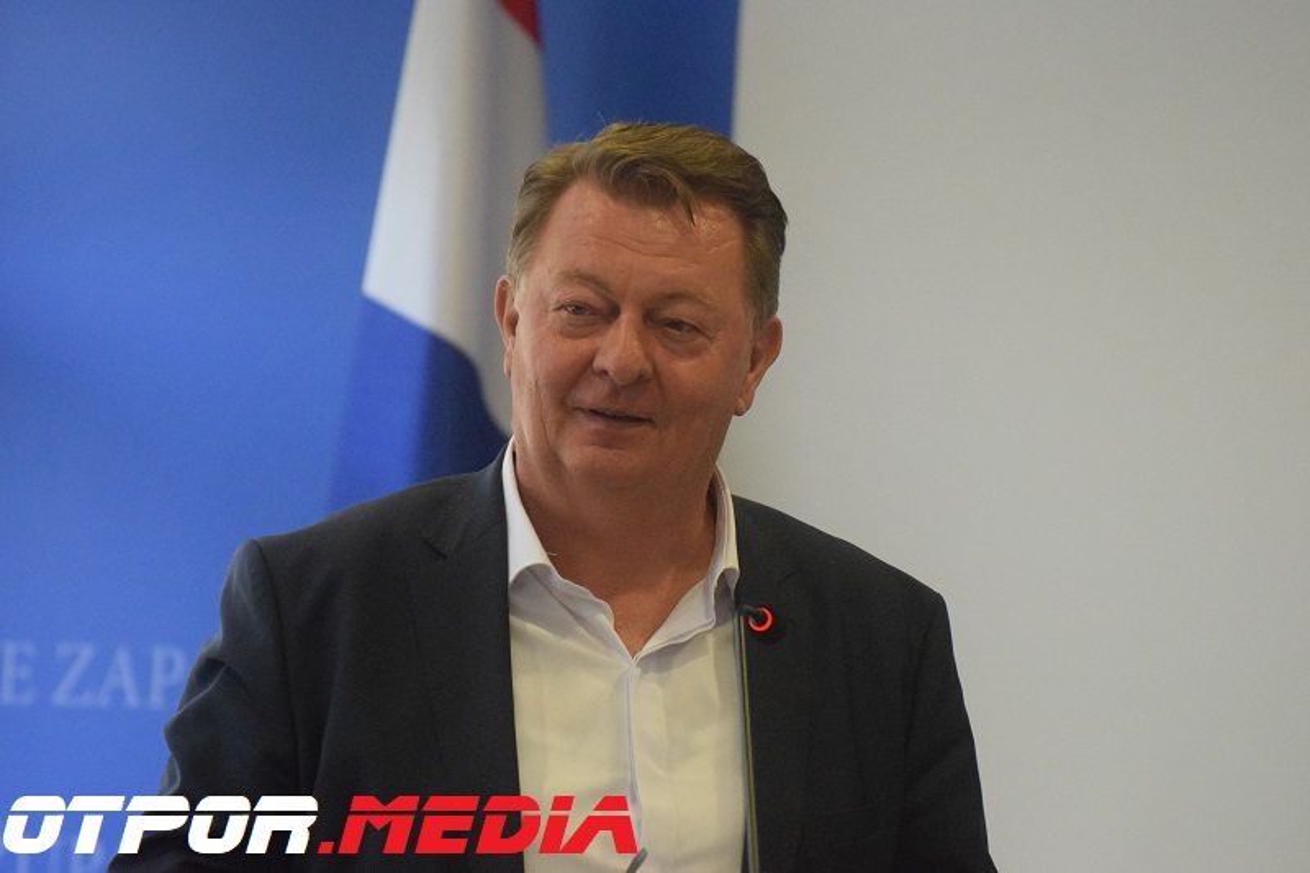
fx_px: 11459
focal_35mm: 315
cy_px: 436
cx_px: 655
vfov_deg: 4.4
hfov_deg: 6.5
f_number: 5.3
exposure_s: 1/400
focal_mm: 210
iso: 6400
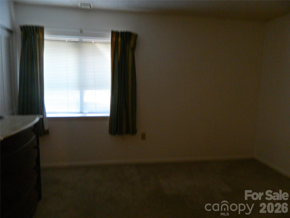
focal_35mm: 25
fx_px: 209
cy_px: 109
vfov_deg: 54.9
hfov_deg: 69.4
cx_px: 145
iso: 400
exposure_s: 1/15
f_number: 3.1
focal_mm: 4.5
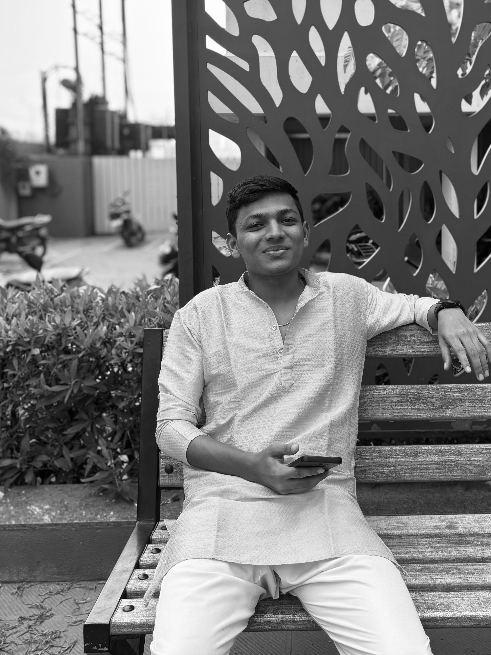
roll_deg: -0.8
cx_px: 322
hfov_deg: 36.5
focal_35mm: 39
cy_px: 211
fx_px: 738
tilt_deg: -4.9
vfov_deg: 47.0
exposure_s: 1/350
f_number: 1.6
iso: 50
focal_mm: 5.96
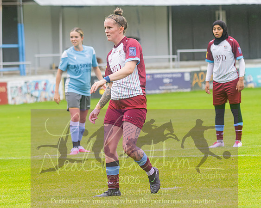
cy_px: 103
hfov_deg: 6.9
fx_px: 2152
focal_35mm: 279
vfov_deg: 5.5
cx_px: 55
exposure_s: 1/1600
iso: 640
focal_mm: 120
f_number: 2.8
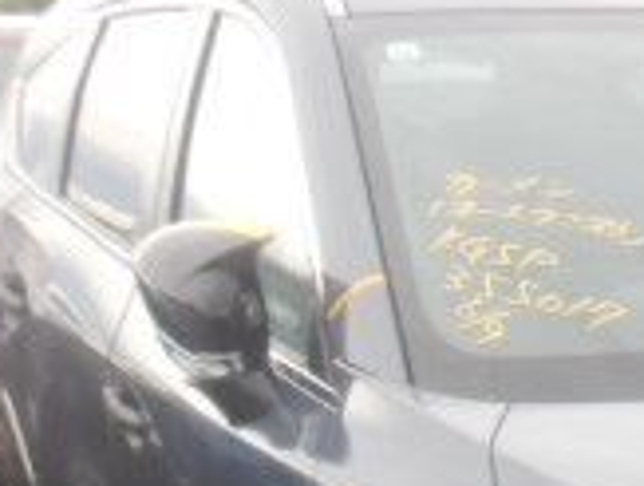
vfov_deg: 14.4
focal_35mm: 94
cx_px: 1015
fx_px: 1753
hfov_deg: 18.1
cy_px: 794
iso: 125
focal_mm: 4.3
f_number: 2.8
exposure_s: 1/125
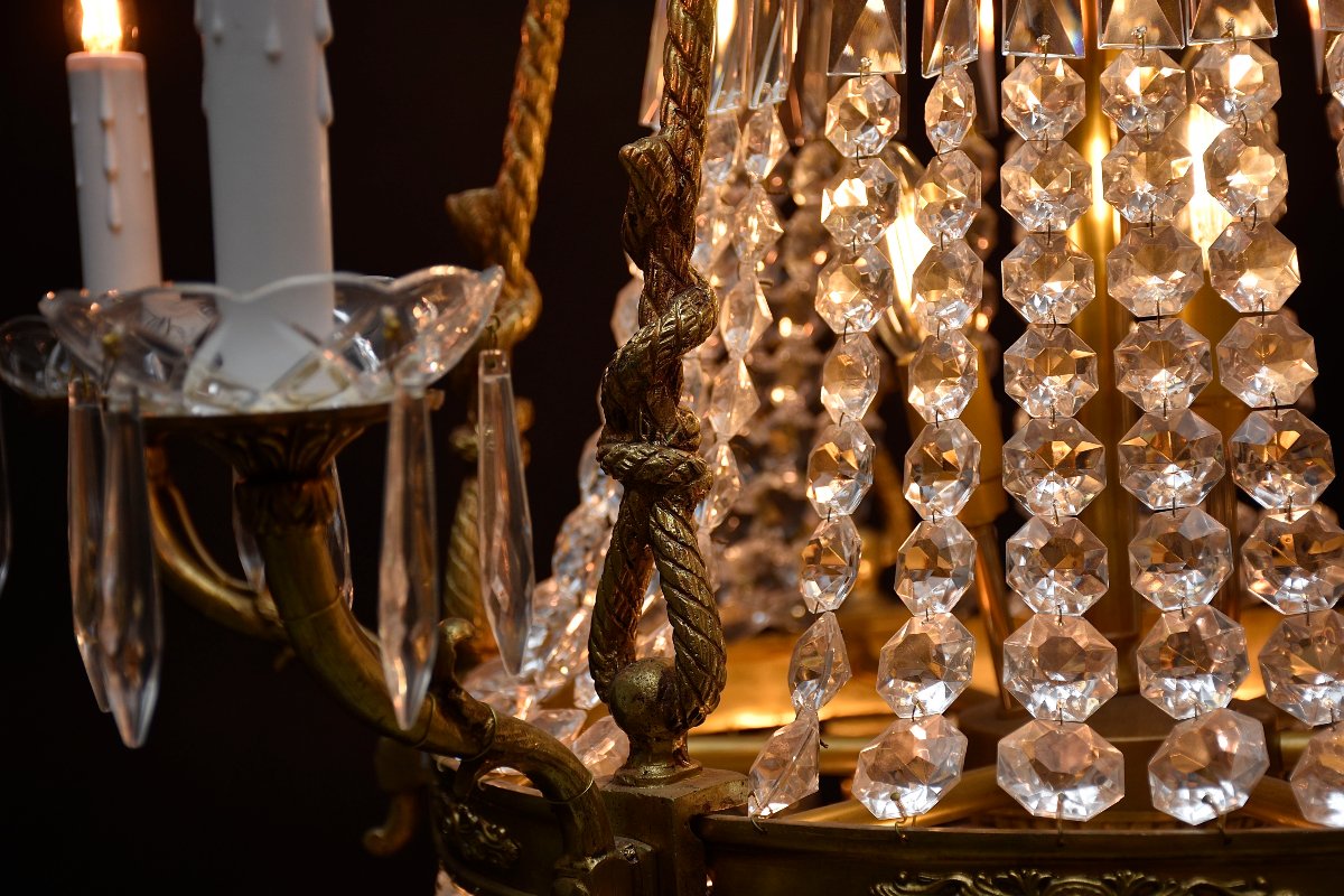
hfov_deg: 28.1
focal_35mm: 72
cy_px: 448
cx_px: 672
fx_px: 2688
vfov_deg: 18.9
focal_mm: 48
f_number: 4.5
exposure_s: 1/160
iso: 125
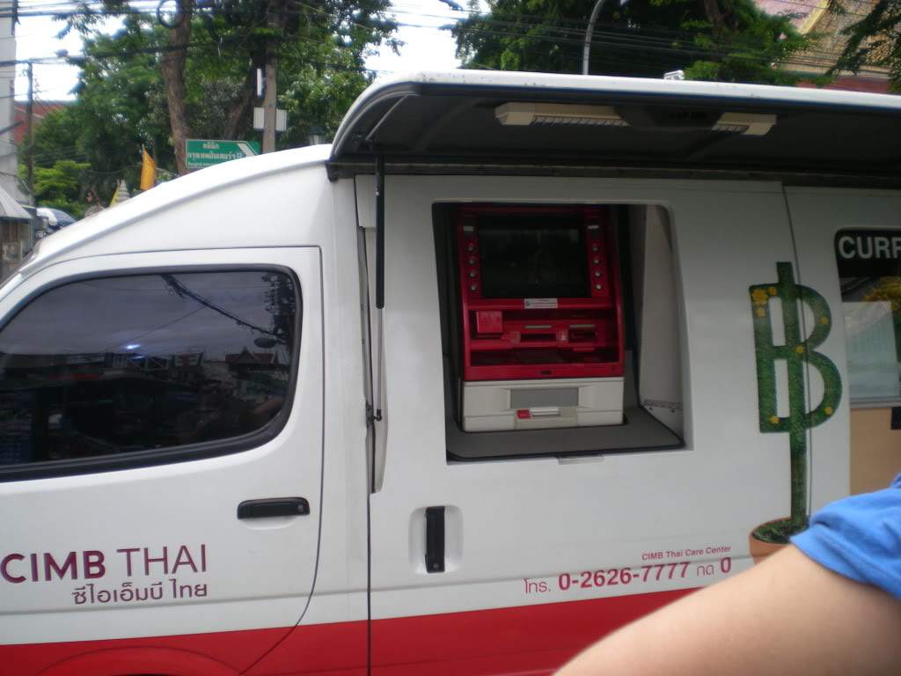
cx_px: 450
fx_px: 989
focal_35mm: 38
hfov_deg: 49.0
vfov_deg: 37.7
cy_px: 338
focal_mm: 6.3
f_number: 3.1
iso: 50
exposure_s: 1/230
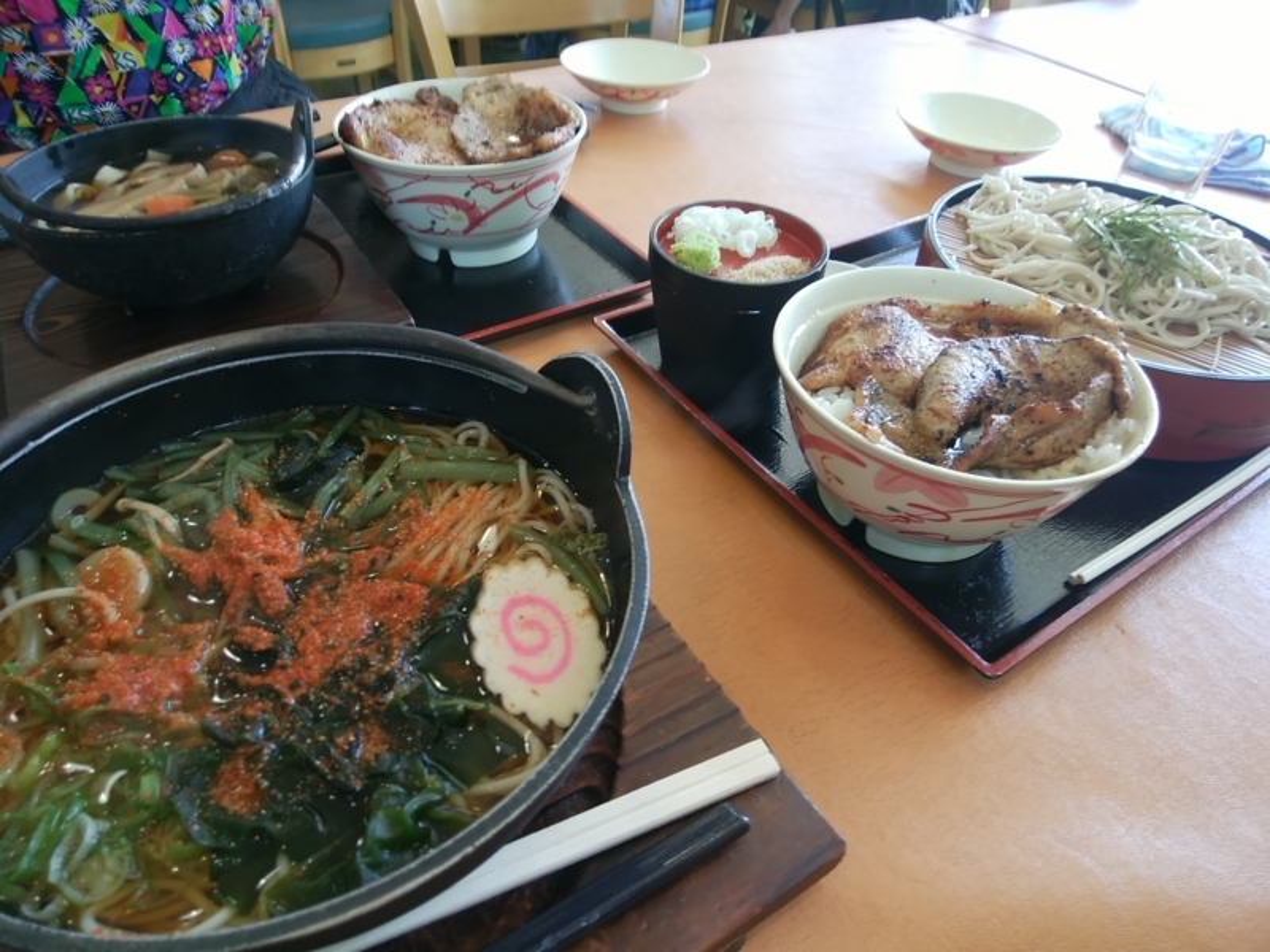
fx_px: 807
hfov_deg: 76.4
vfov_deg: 61.1
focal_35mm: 22
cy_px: 476
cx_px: 635
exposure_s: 1/24
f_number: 2
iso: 50
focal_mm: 3
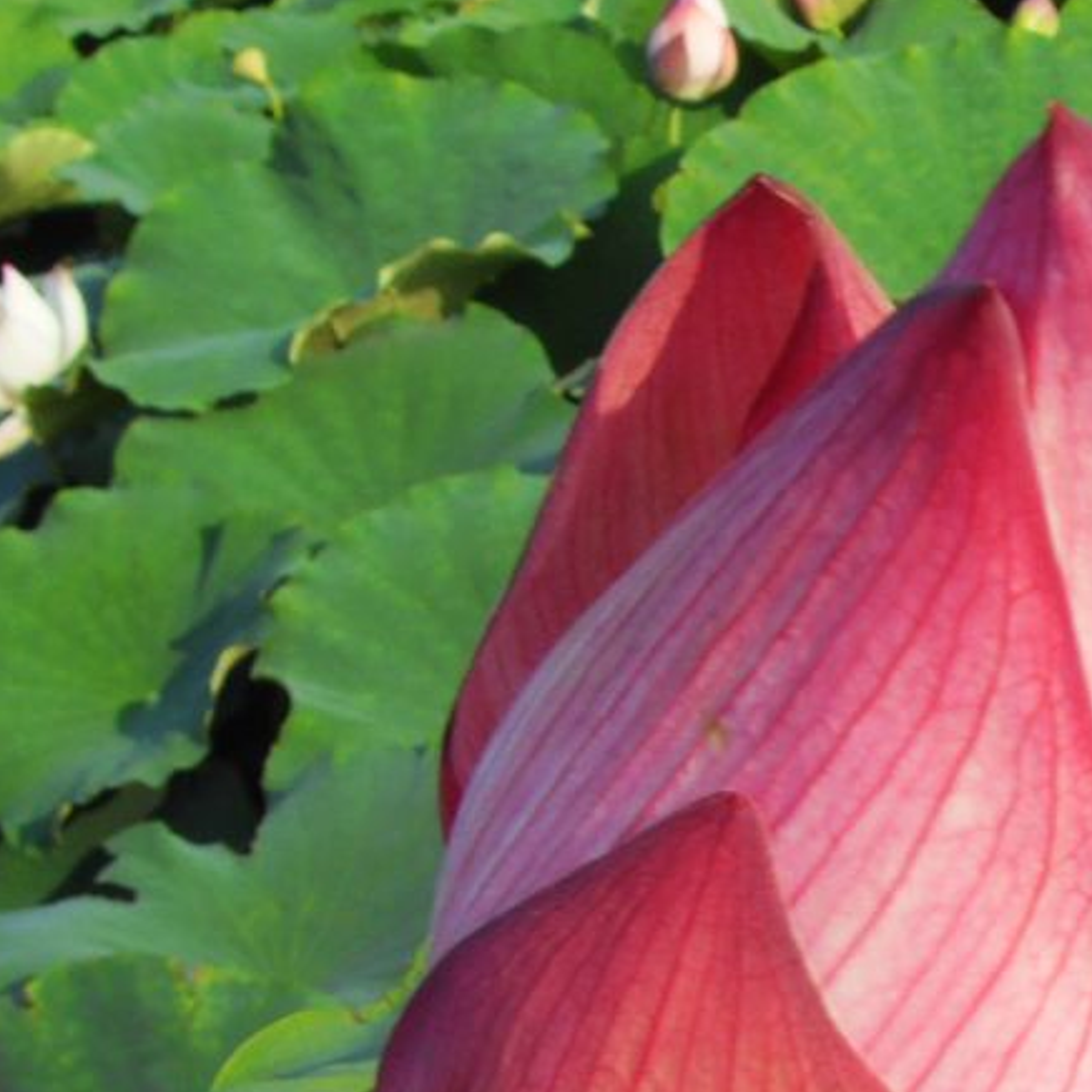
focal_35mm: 95
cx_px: 1057
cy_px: 956
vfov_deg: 18.0
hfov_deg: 17.9
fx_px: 3391
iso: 80
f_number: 6.2
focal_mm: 6.6
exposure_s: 1/180
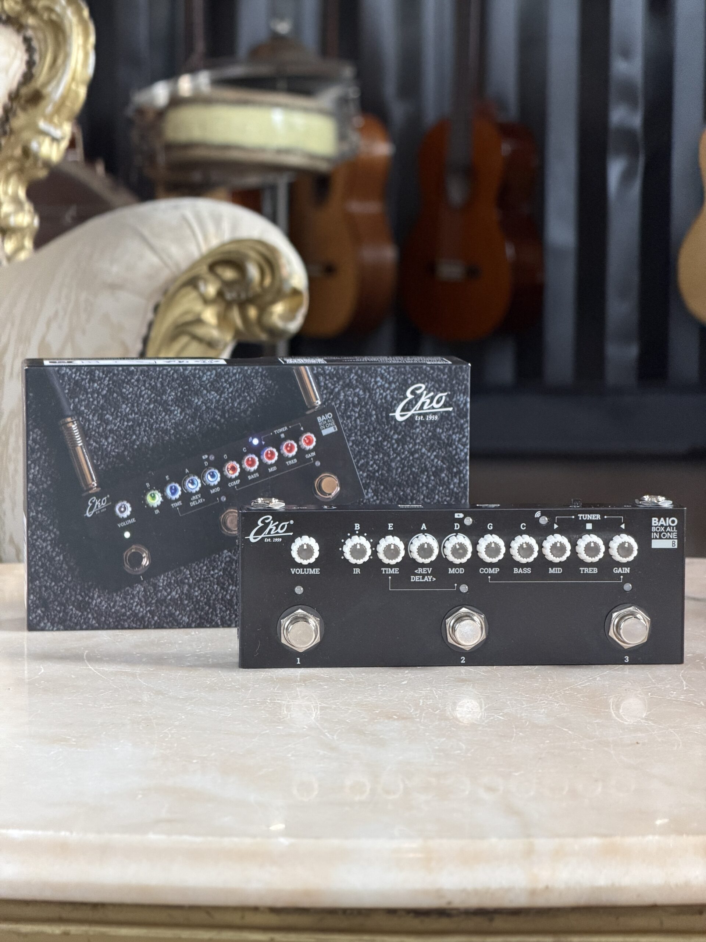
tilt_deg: -6.5
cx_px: 353
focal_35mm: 100
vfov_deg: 19.6
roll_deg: -0.8
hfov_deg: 14.8
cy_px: 471
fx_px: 2719
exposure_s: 1/121
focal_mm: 16.89
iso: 200
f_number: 2.8
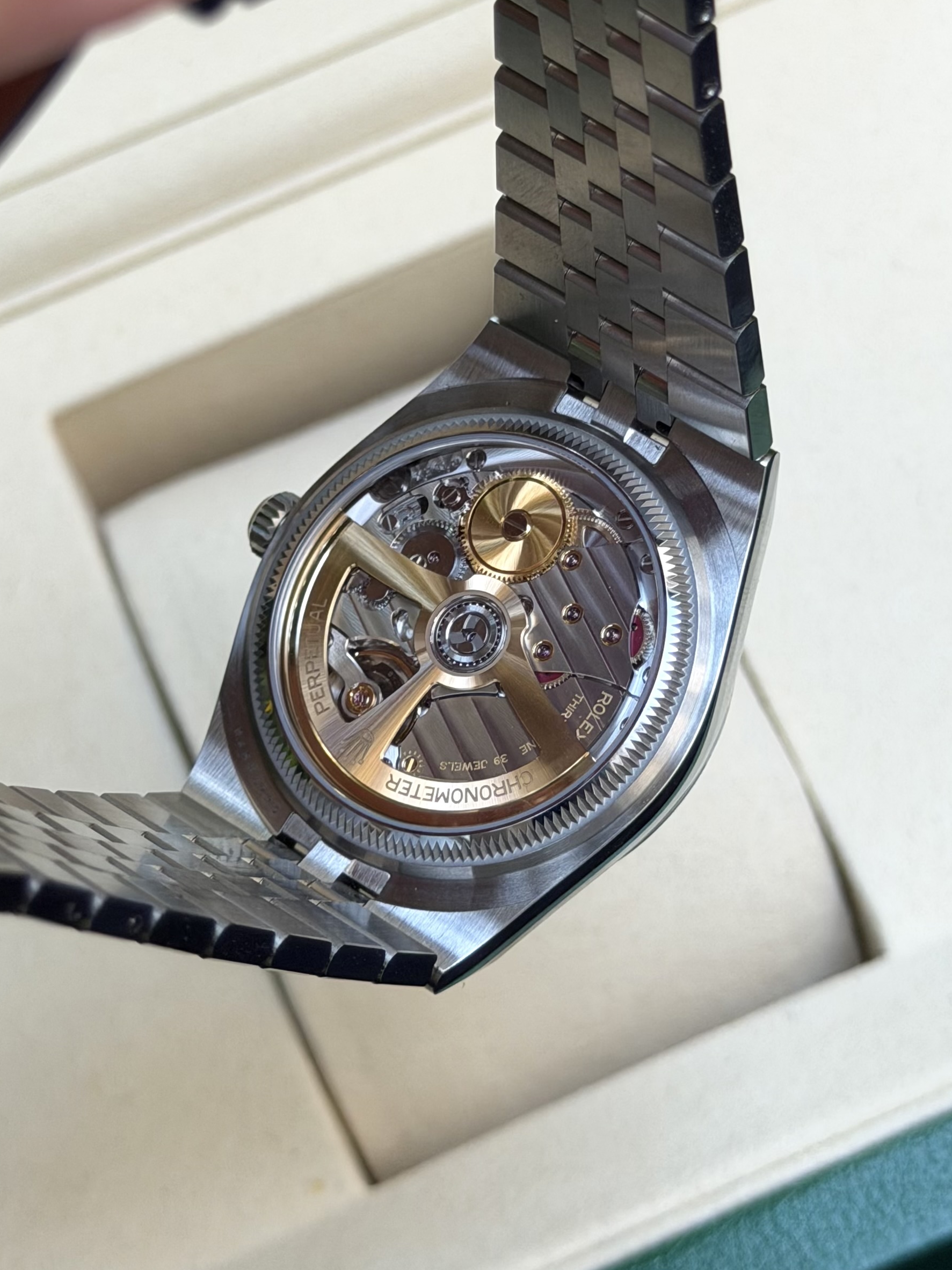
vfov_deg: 38.9
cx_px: 484
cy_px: 638
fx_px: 1797
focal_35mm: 49
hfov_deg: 29.7
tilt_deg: -65.7
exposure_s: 1/105
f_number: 1.78
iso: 100
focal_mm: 6.76
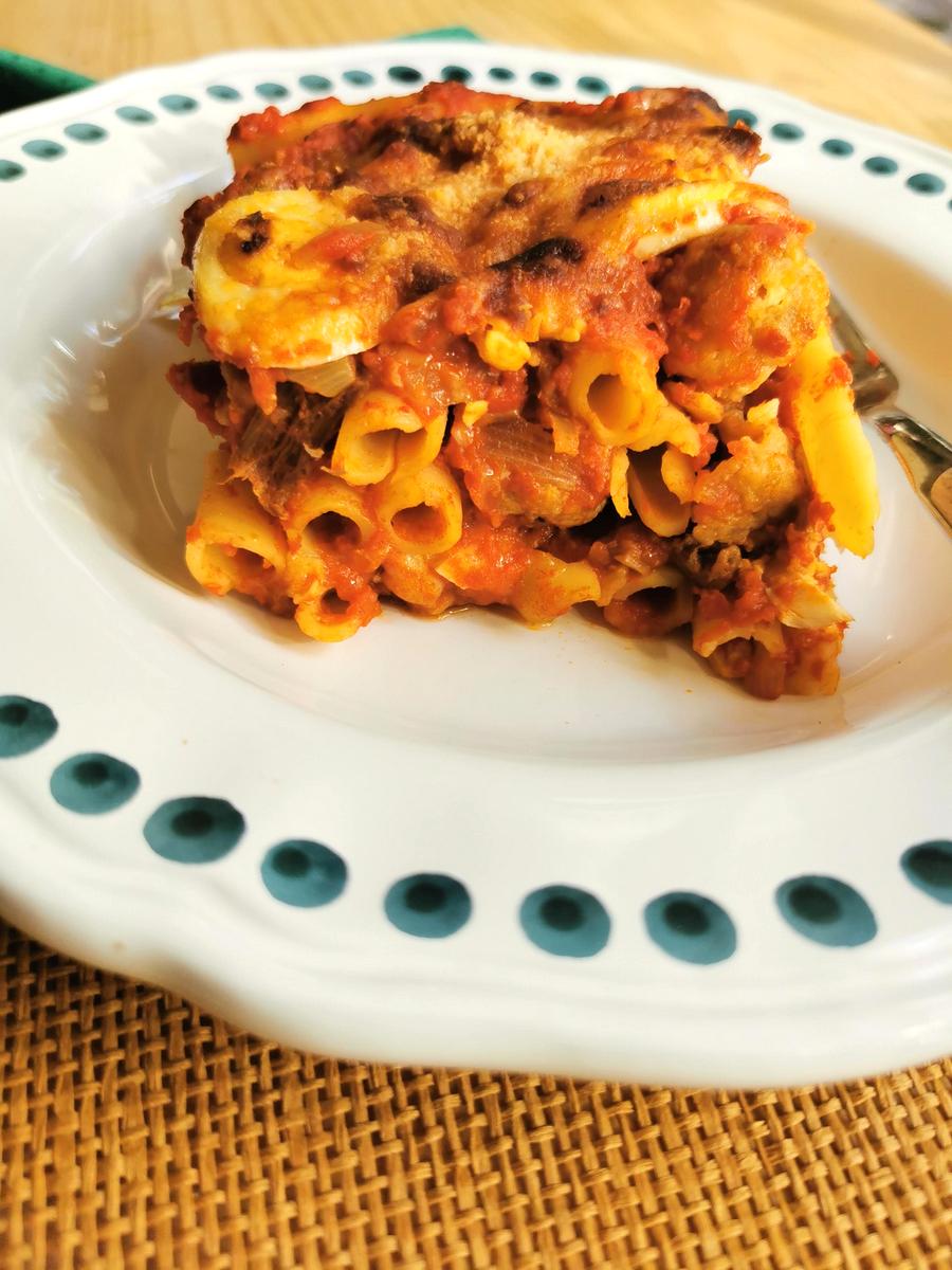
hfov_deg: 51.4
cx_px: 476
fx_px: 990
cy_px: 635
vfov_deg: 65.3
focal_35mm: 27
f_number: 1.6
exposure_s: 1/100
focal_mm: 5.56
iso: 50
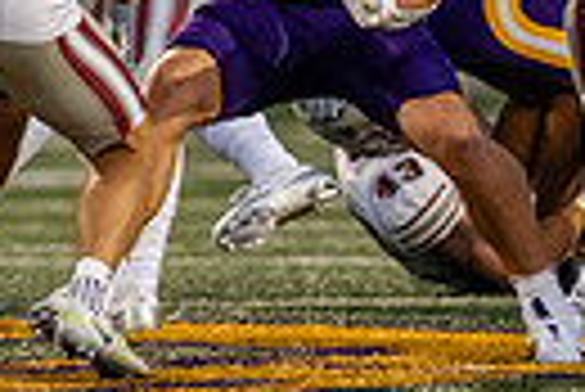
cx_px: 198
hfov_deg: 1.5
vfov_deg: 1.0
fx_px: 21718
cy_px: -119
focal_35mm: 1335
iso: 4000
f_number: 3.2
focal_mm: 300
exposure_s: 1/1000
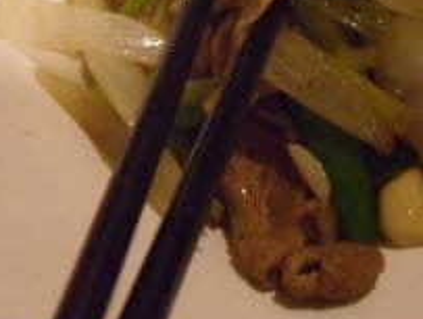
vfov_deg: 16.7
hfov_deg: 22.5
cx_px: 313
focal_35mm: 86
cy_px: -36
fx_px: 1053
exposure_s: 1/45
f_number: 2.8
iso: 800
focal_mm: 6.2
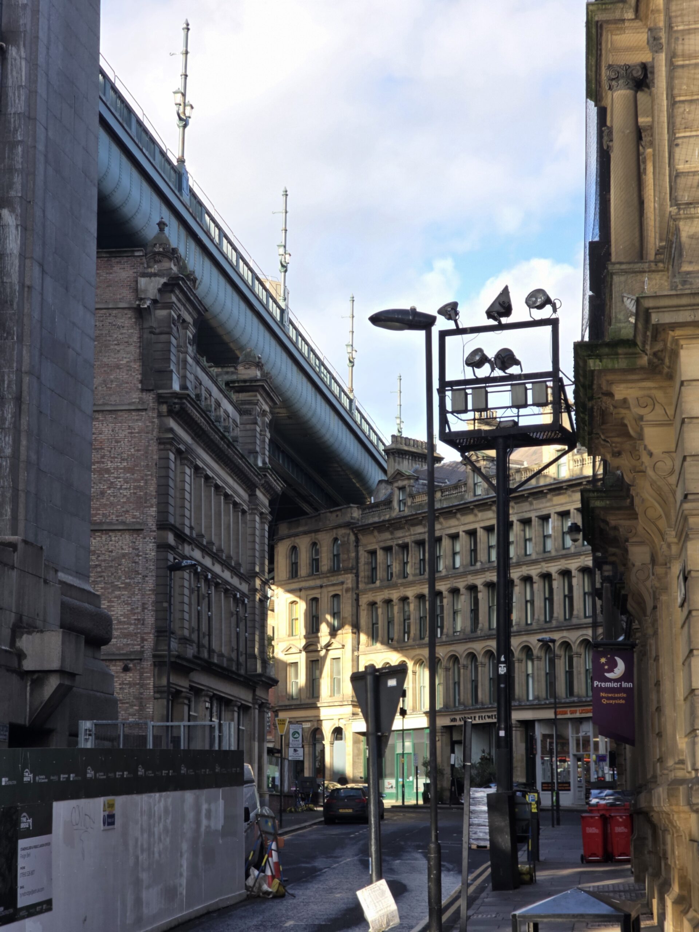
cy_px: 466
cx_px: 350
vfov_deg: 28.2
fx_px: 1858
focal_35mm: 69
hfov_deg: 21.3
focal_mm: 7.9
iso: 50
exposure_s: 1/447
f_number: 2.4
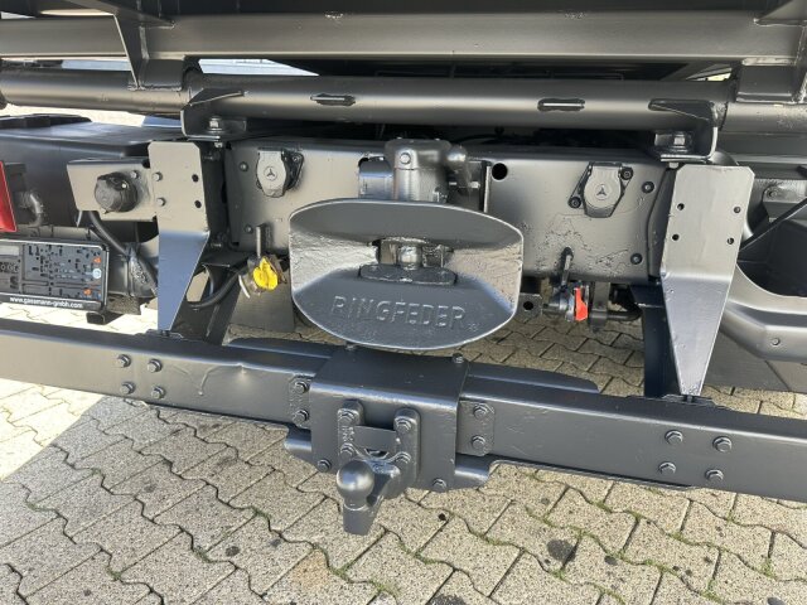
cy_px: 302
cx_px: 404
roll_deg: -2.6
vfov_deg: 56.8
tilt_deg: -21.6
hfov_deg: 71.6
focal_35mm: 24
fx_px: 560
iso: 80
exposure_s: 1/221
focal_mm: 6.86
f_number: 1.78
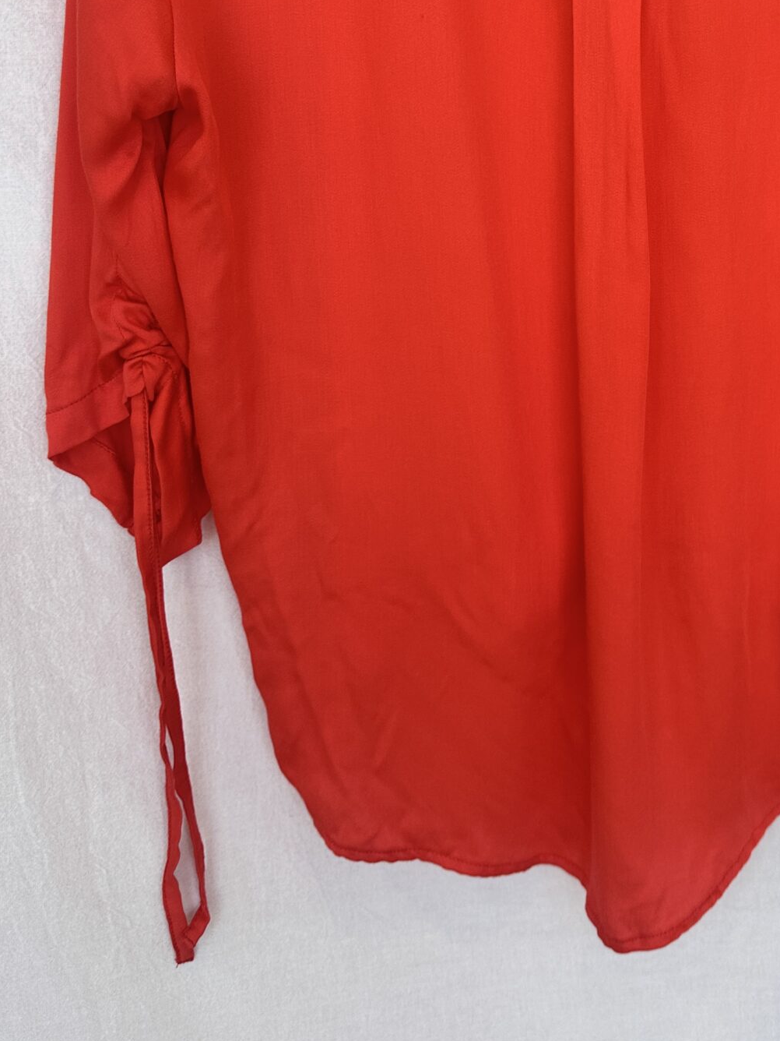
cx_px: 633
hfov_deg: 30.7
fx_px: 1382
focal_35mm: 46
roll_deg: +0.1
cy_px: 165
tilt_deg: -9.3
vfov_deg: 39.1
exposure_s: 1/136
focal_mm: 6.86
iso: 64
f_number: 1.78
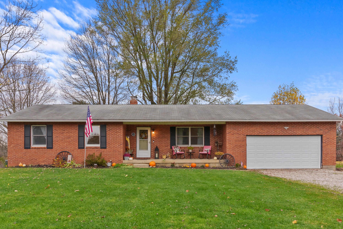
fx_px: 286
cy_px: 114
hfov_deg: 61.9
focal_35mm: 30
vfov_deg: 43.6
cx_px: 172
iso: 640
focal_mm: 30
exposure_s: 1/80
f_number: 9
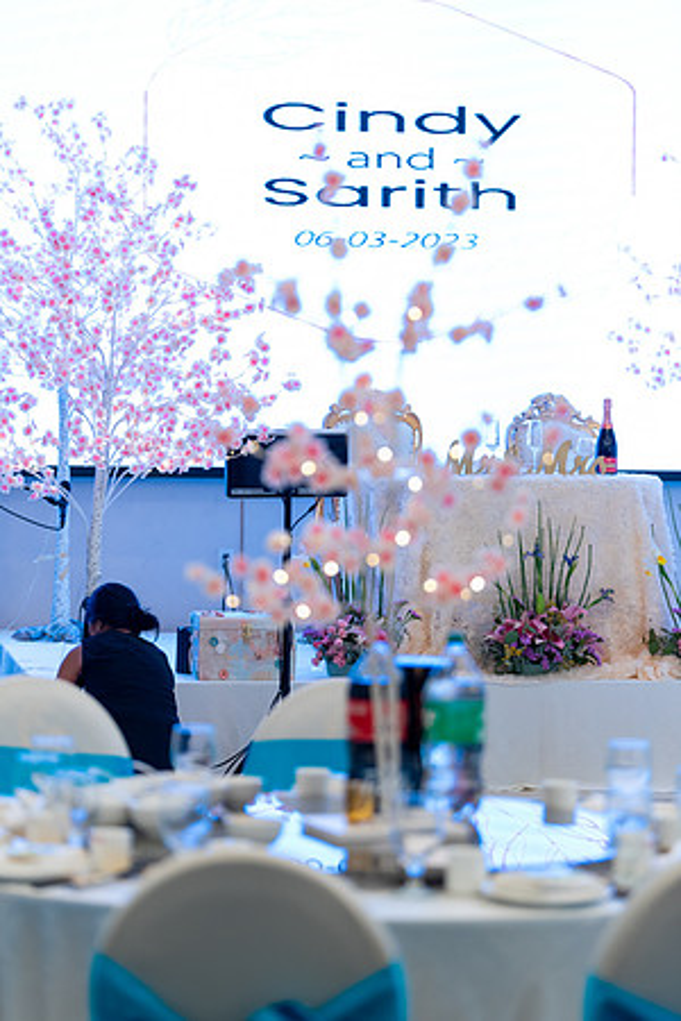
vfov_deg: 17.1
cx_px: 340
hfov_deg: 11.4
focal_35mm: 120
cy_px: 510
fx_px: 3405
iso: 1250
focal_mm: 120
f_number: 2.8
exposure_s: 1/200
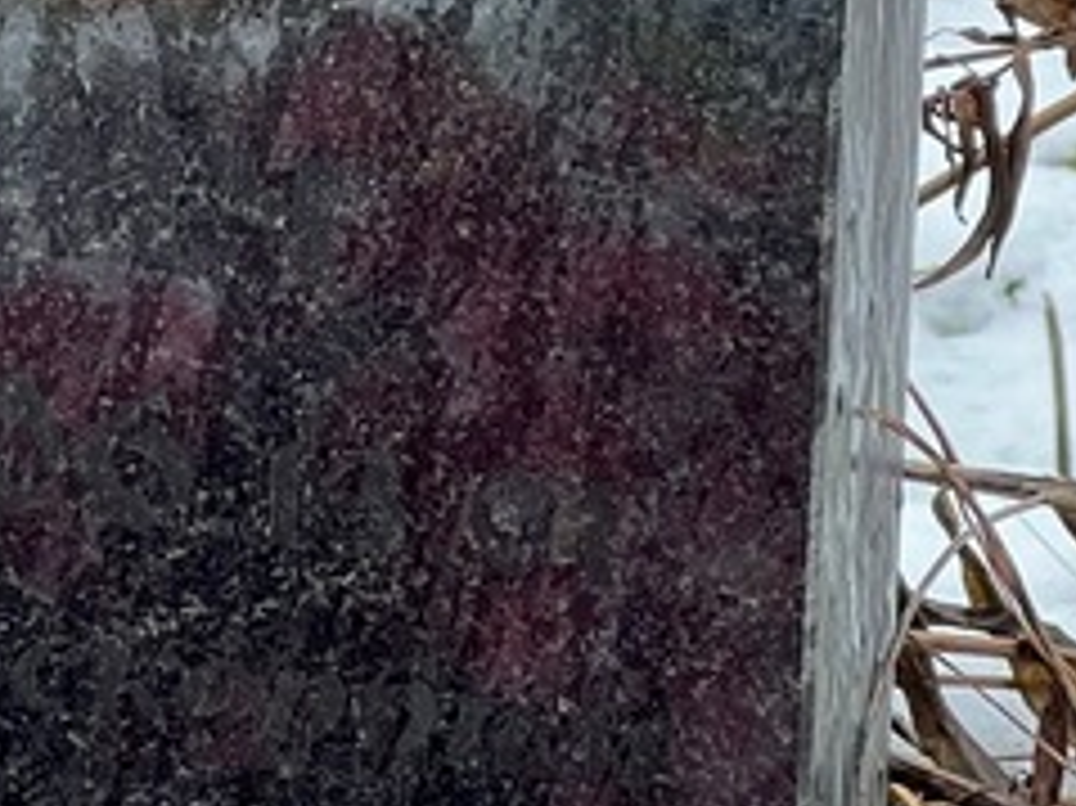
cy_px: -117
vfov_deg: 5.7
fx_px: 8016
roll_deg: -2.5
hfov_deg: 7.6
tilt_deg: -15.8
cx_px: -338
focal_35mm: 258
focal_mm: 9
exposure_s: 1/99
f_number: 2.8
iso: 160
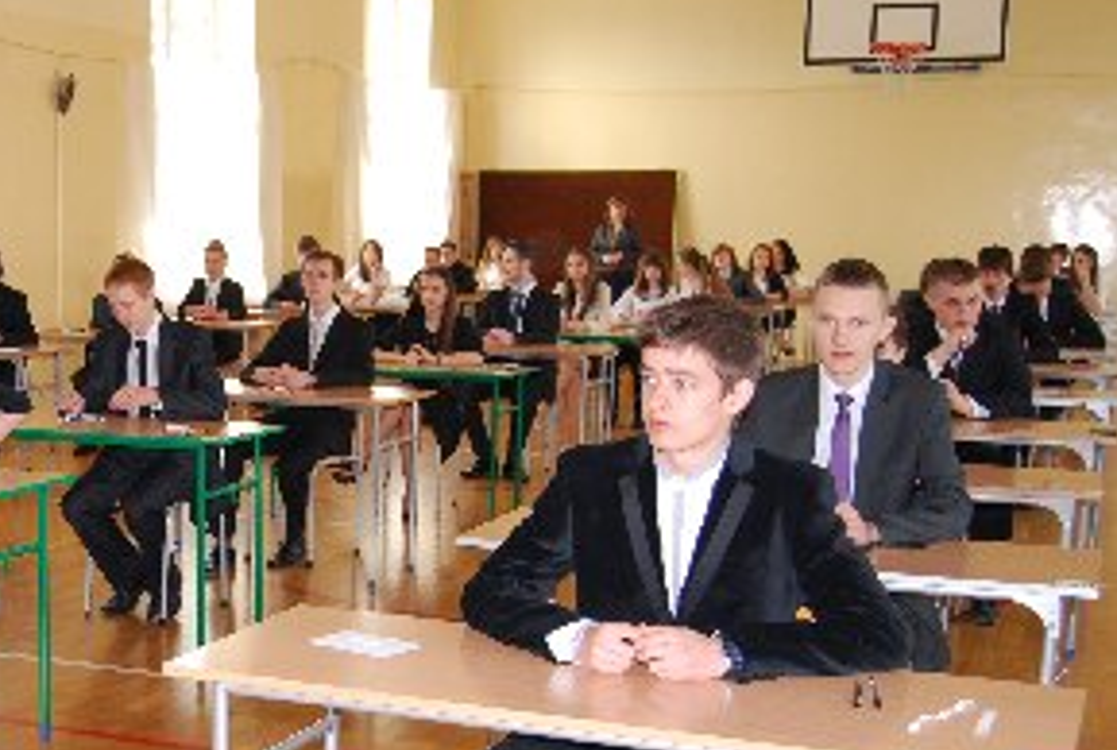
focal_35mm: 57
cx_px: 155
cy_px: 505
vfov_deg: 23.8
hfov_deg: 33.5
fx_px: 1772
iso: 360
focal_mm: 22
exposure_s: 1/60
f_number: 3.8
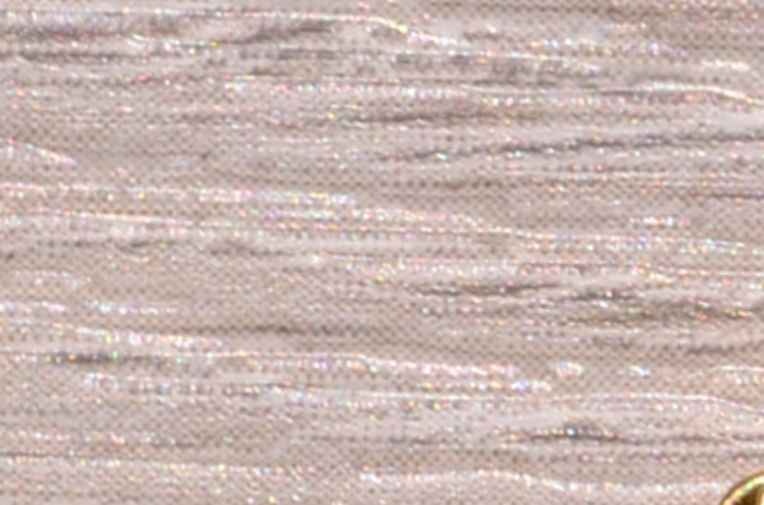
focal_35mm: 895
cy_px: 1100
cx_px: 1847
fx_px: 18942
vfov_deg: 1.5
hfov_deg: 2.3
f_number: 22
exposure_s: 1/125
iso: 100
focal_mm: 105
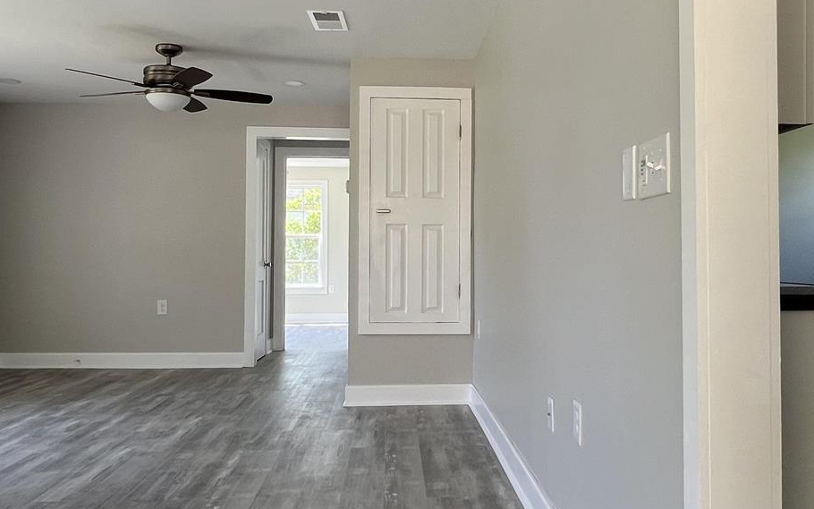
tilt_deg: +0.2
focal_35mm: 31
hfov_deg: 61.1
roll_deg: -0.7
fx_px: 688
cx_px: 448
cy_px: 249
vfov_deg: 40.6
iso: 50
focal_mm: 1.57
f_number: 1.8
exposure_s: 1/99
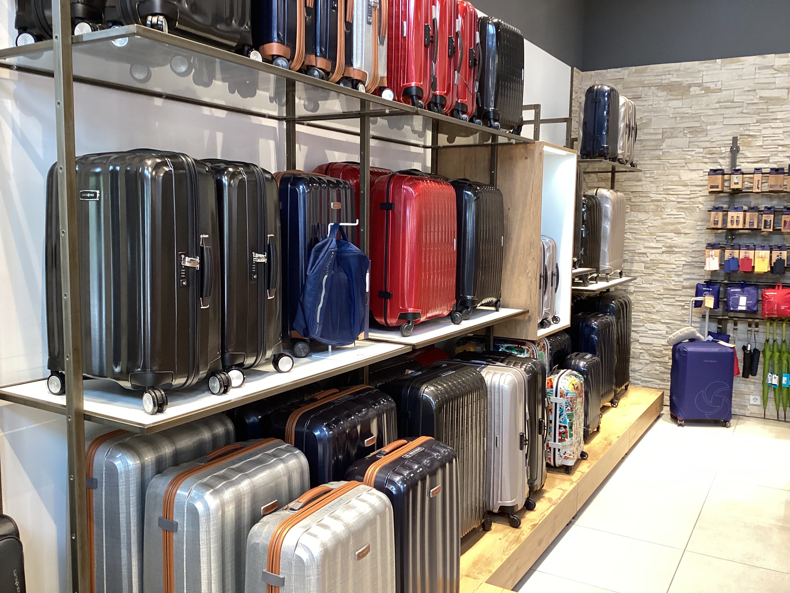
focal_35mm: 31
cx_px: 395
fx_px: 707
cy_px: 296
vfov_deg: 45.4
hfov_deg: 58.4
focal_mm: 3.3
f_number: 2.4
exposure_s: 1/50
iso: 125
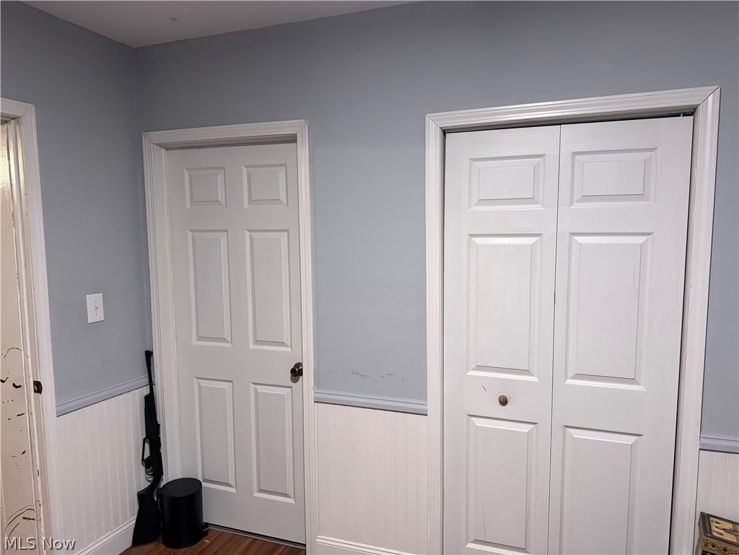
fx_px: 512
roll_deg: +0.3
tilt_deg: -4.1
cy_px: 278
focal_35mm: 24
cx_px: 370
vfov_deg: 56.8
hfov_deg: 71.6
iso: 800
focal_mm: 6.76
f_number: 1.78
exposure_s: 1/60
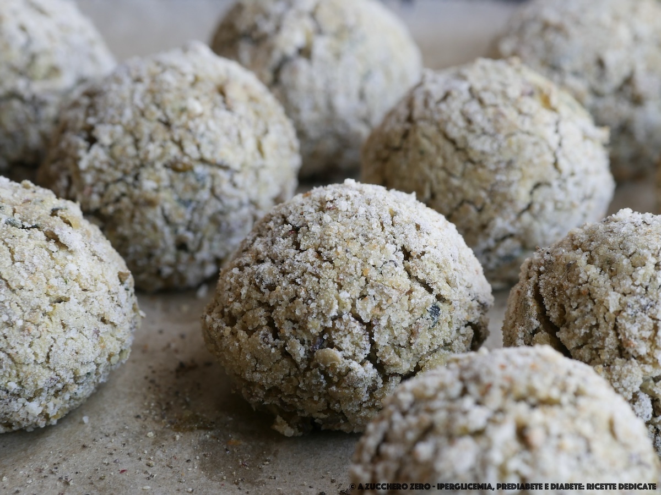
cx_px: 330
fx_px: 1642
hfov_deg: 22.8
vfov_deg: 17.2
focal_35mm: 86
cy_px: 248
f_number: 5.6
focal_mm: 43
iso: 200
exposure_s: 1/25
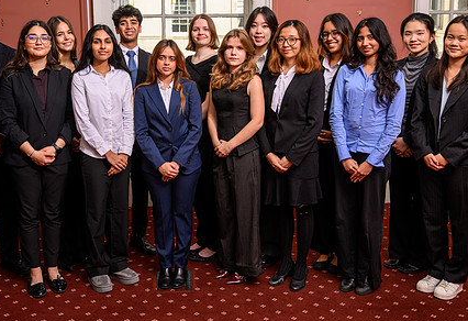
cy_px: 121
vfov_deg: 31.6
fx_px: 564
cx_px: 192
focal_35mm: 43
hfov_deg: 44.9
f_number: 4
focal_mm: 30
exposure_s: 1/200
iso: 50
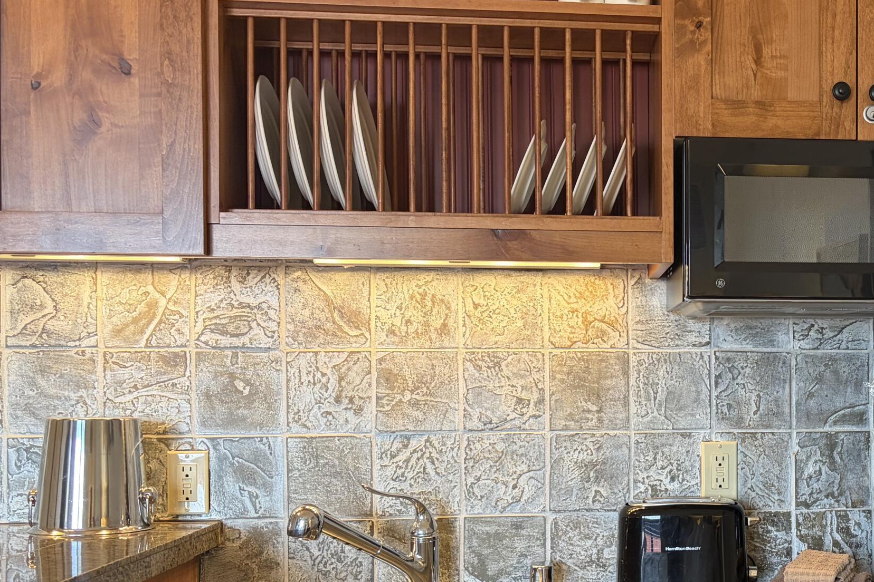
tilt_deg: -0.2
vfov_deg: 27.4
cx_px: 701
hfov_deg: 38.8
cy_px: 383
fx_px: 1190
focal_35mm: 49
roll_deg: +0.5
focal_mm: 5.96
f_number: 1.6
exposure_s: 1/60
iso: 125
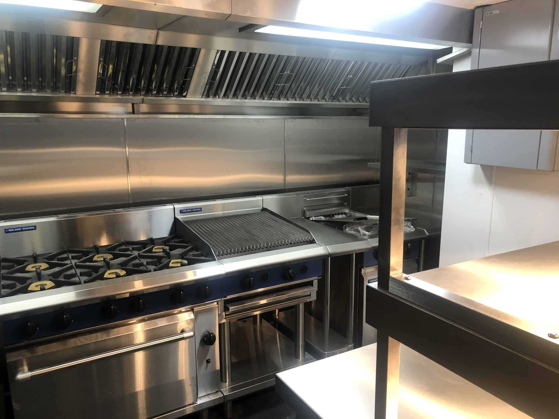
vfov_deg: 49.7
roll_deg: +0.3
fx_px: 452
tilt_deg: -11.6
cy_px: 210
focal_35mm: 28
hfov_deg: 63.4
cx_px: 280
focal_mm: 3.99
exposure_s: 1/25
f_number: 1.8
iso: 32
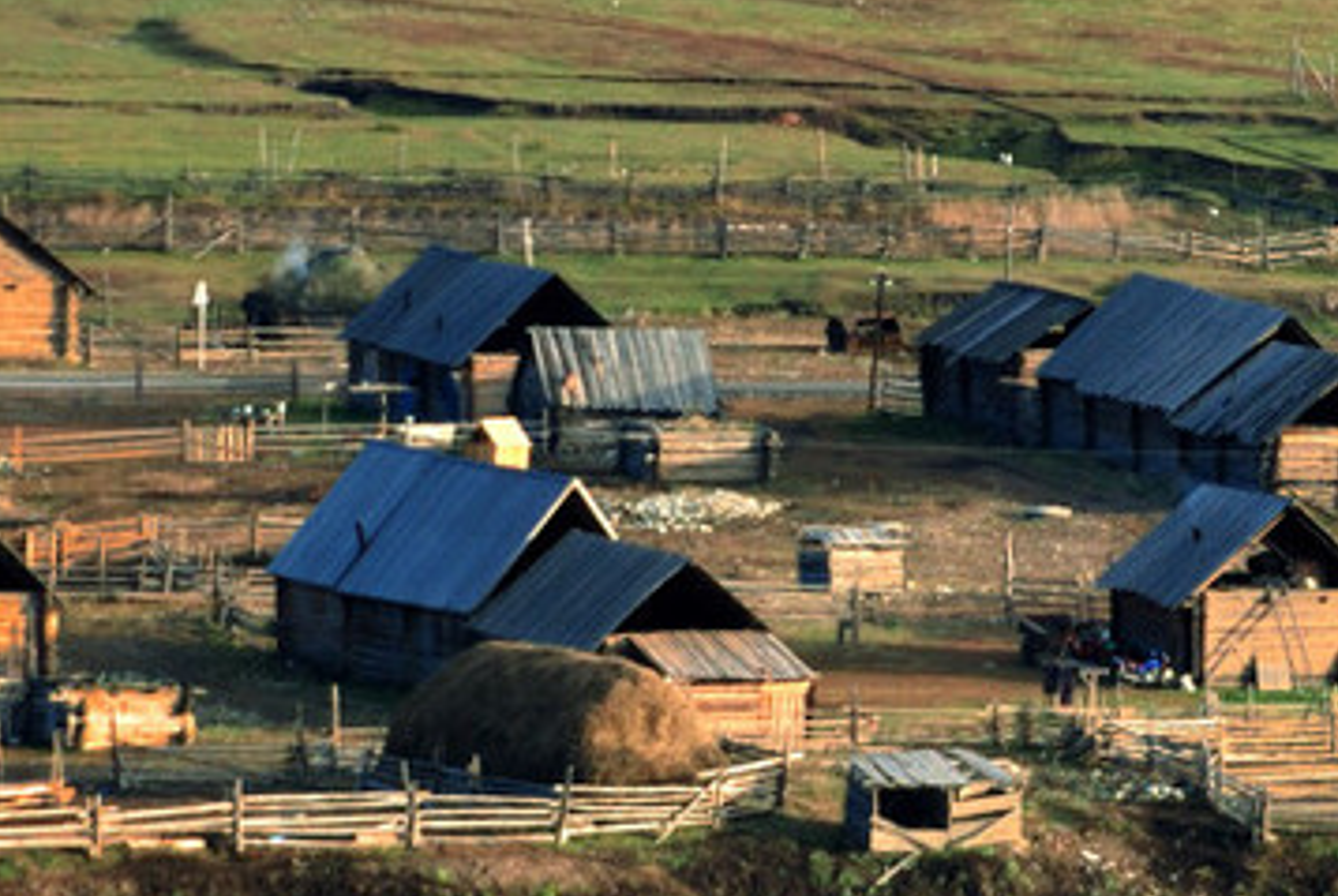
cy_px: -482
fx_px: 37472
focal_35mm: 1007
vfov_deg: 1.4
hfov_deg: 2.0
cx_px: 1732
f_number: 13
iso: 100
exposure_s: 1/30
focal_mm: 200
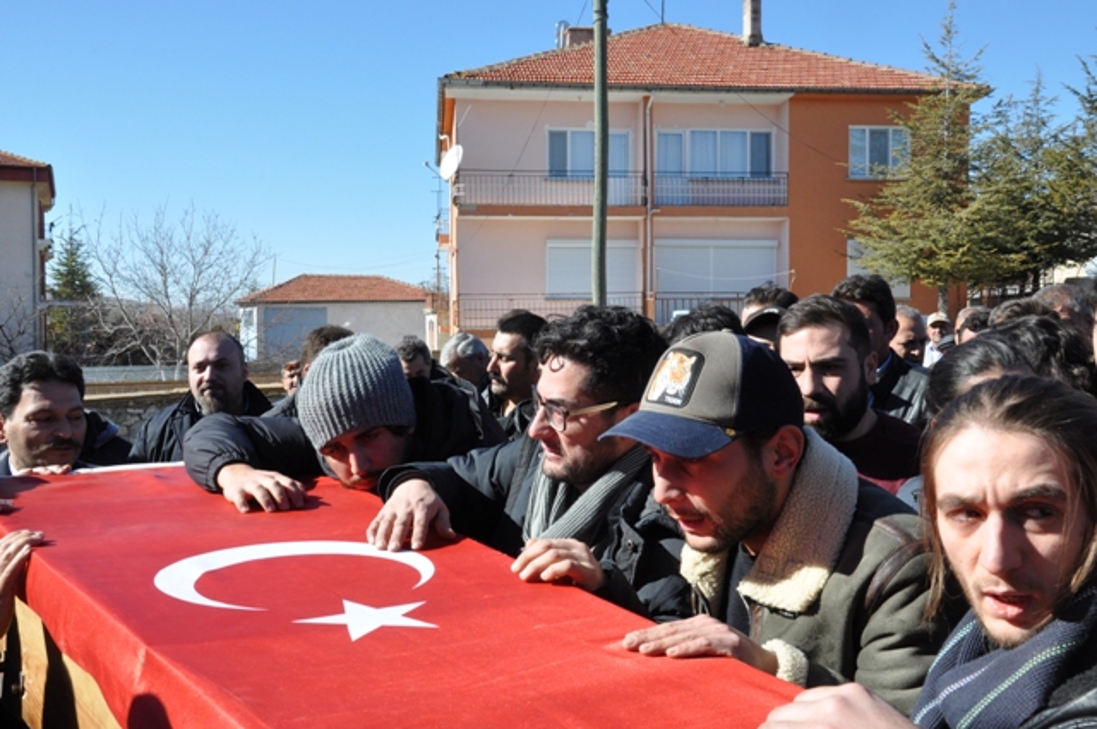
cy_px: 364
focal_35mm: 39
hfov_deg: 49.6
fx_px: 1187
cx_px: 548
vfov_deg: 34.1
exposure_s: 1/250
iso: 640
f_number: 16
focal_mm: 26
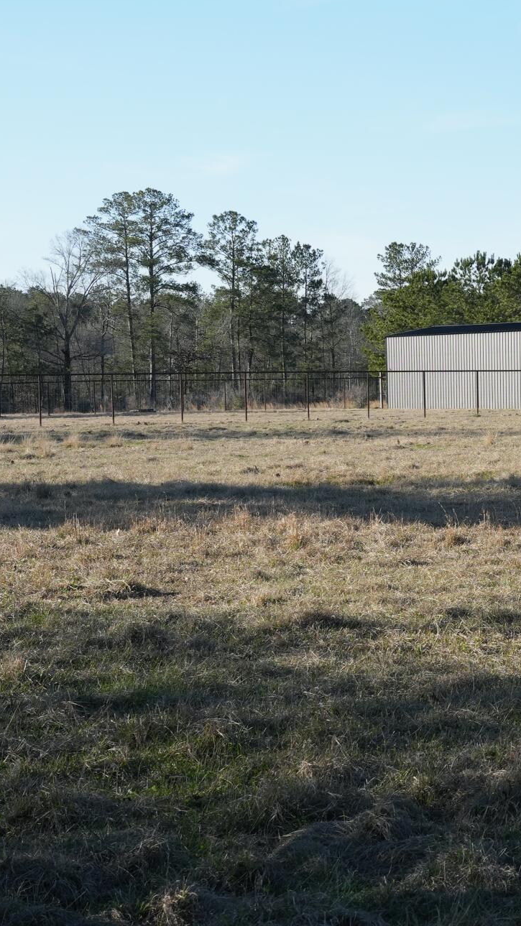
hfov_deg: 14.1
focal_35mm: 78
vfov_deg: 27.2
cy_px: 449
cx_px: 868
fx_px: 1916
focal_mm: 32
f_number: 8
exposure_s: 1/400
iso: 400
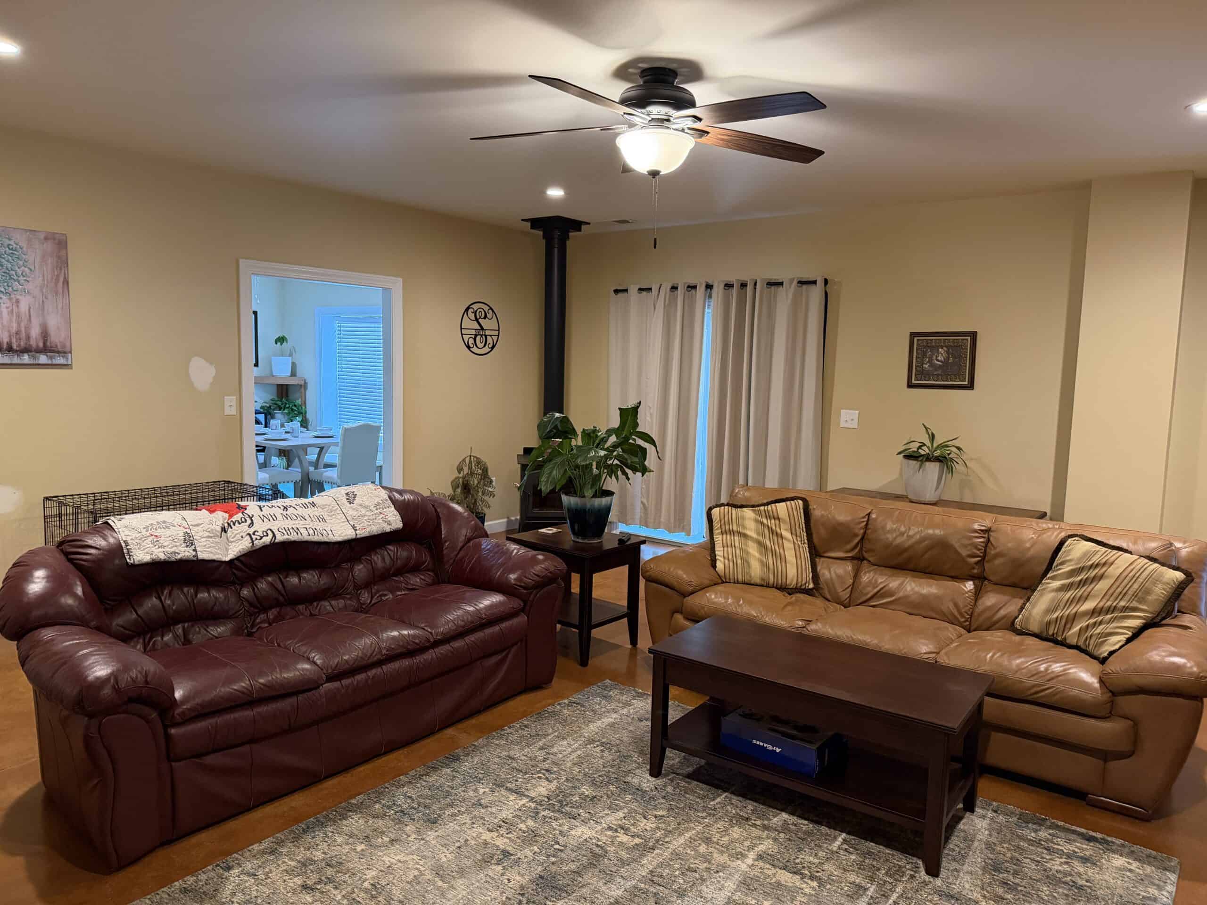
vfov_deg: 56.8
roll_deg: -0.7
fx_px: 837
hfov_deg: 71.6
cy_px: 452
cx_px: 604
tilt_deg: -6.4
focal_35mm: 24
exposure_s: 1/60
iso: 640
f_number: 1.78
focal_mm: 6.76
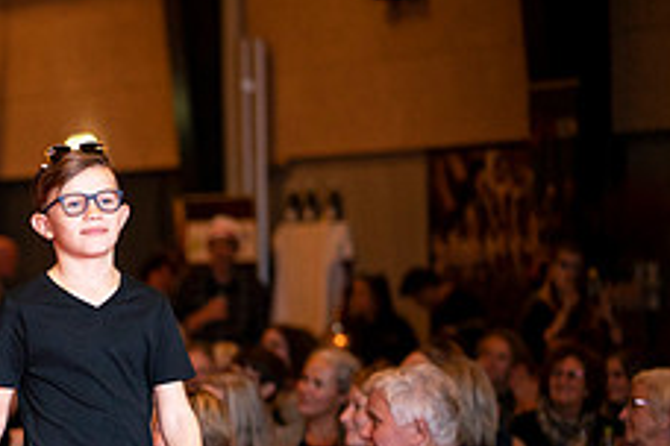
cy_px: 474
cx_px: -162
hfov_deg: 7.7
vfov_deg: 5.2
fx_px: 4932
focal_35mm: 265
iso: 4000
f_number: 2.8
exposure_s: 1/200
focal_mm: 104
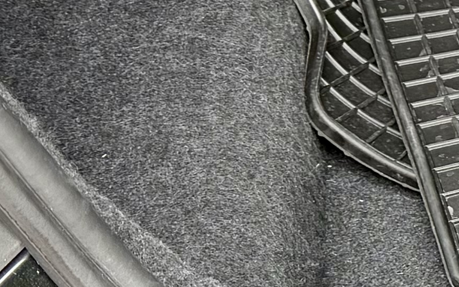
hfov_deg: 11.1
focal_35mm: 167
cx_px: 997
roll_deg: +0.2
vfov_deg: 7.8
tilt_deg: -41.3
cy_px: -60
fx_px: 2089
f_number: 1.78
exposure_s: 1/172
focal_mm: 6.76
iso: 80
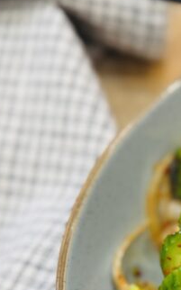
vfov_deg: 24.6
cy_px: 275
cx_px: 390
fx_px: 640
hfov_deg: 13.3
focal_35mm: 81
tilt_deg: -62.4
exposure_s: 1/60
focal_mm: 6.76
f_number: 1.78
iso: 100
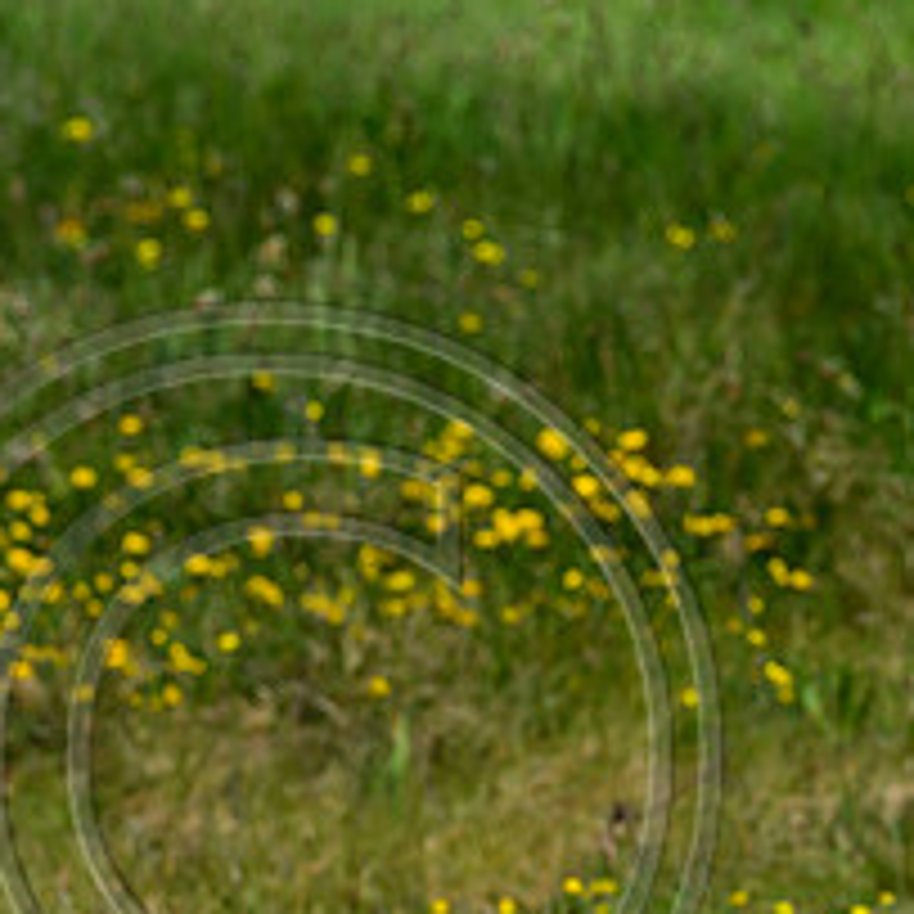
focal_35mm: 1132
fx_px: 33816
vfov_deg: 1.5
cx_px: 28
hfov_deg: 1.5
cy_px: 752
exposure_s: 1/6400
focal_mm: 400
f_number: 4
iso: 500
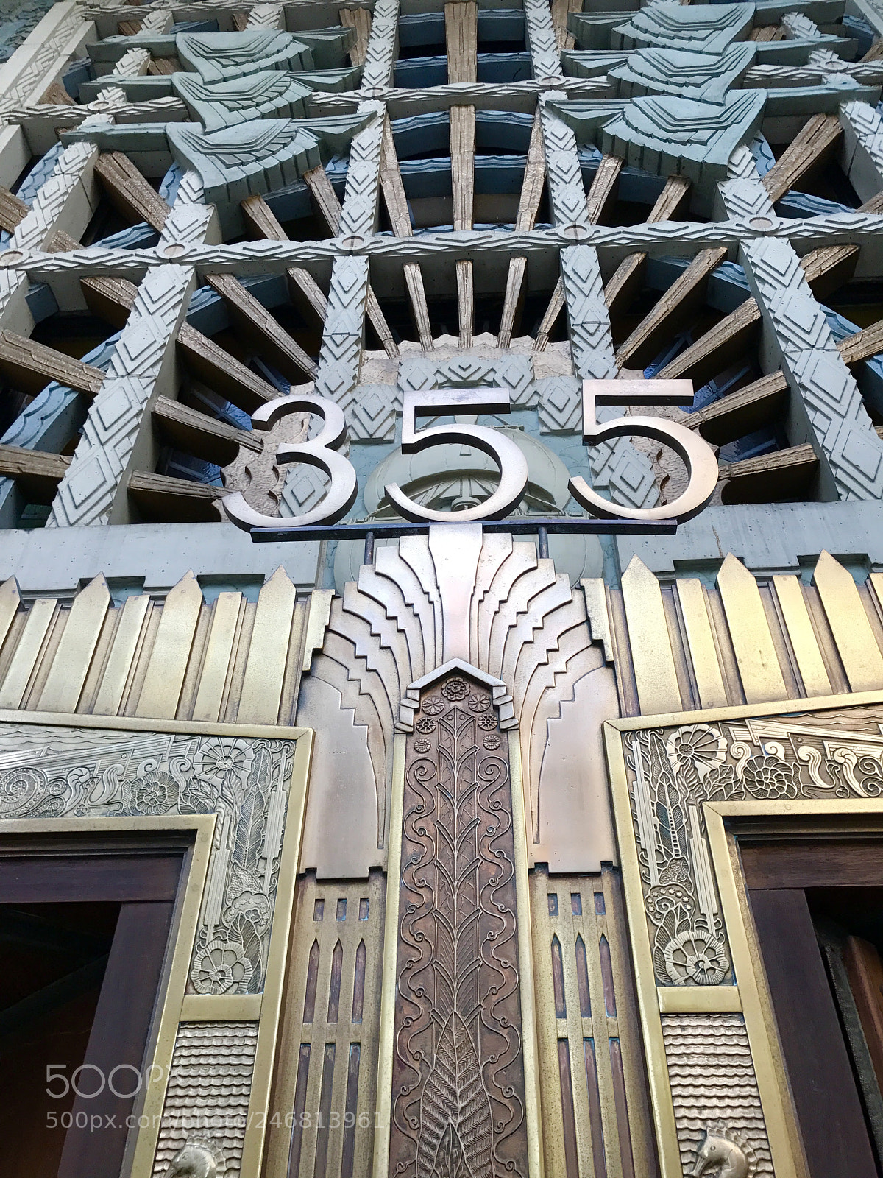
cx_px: 442
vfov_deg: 63.4
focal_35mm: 28
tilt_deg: +42.1
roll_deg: -0.7
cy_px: 589
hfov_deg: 49.7
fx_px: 952
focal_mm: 3.99
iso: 32
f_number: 1.8
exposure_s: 1/120
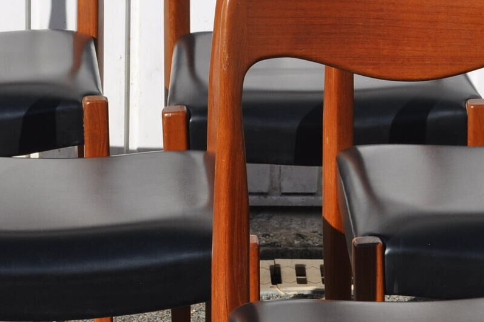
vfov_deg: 7.3
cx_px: 363
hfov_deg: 10.9
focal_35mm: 188
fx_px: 2524
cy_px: -11
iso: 200
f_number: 10
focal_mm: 50
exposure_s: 1/400
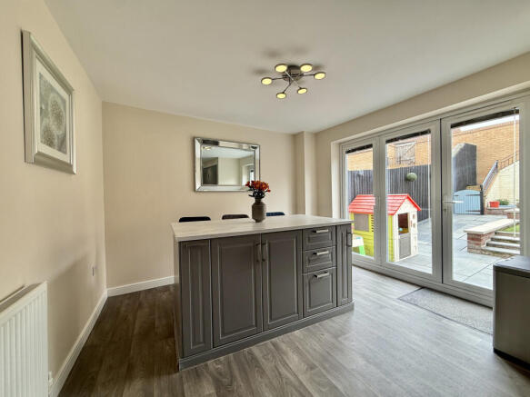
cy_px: 198
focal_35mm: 14
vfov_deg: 85.7
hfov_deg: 102.1
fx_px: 214
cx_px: 265
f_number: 2.2
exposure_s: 1/104
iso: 64
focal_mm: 2.22
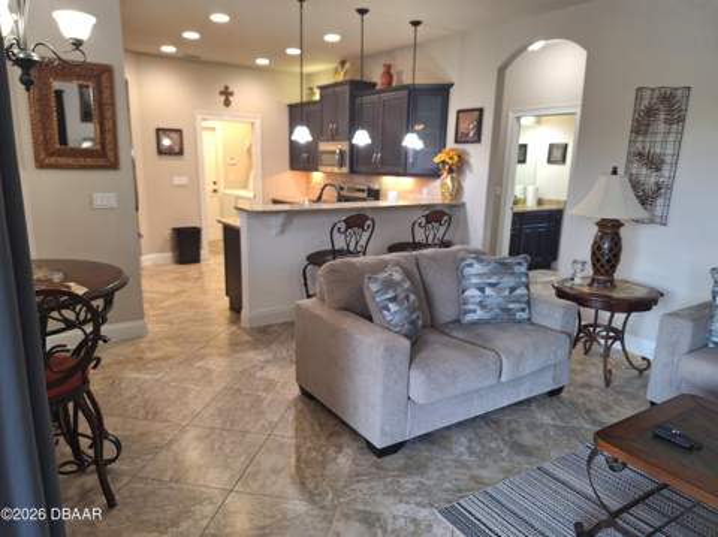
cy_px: 268
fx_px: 477
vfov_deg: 58.8
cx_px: 359
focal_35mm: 23
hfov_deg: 74.0
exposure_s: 1/40
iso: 125
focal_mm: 5.54
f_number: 1.8
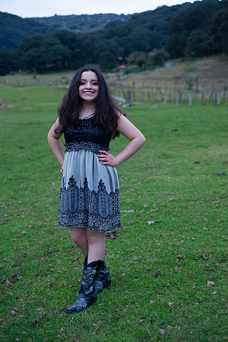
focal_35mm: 50
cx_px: 114
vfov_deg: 39.6
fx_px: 475
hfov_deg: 27.0
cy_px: 171
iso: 400
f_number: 2.8
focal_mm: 50
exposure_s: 1/200
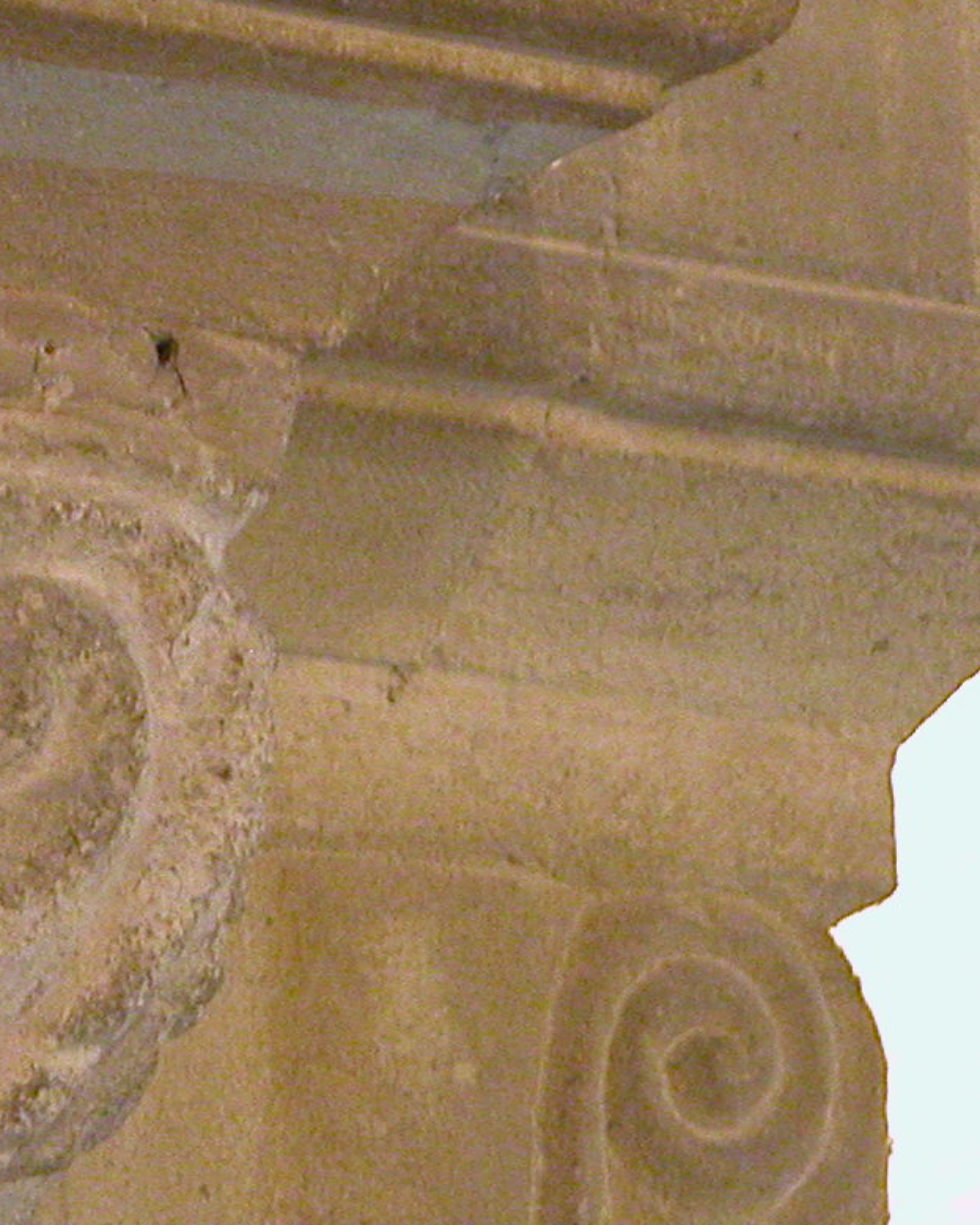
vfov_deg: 5.2
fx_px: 13490
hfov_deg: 4.1
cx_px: -670
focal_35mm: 372
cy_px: 681
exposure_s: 1/2.3
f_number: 3.7
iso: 400
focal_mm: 29.5
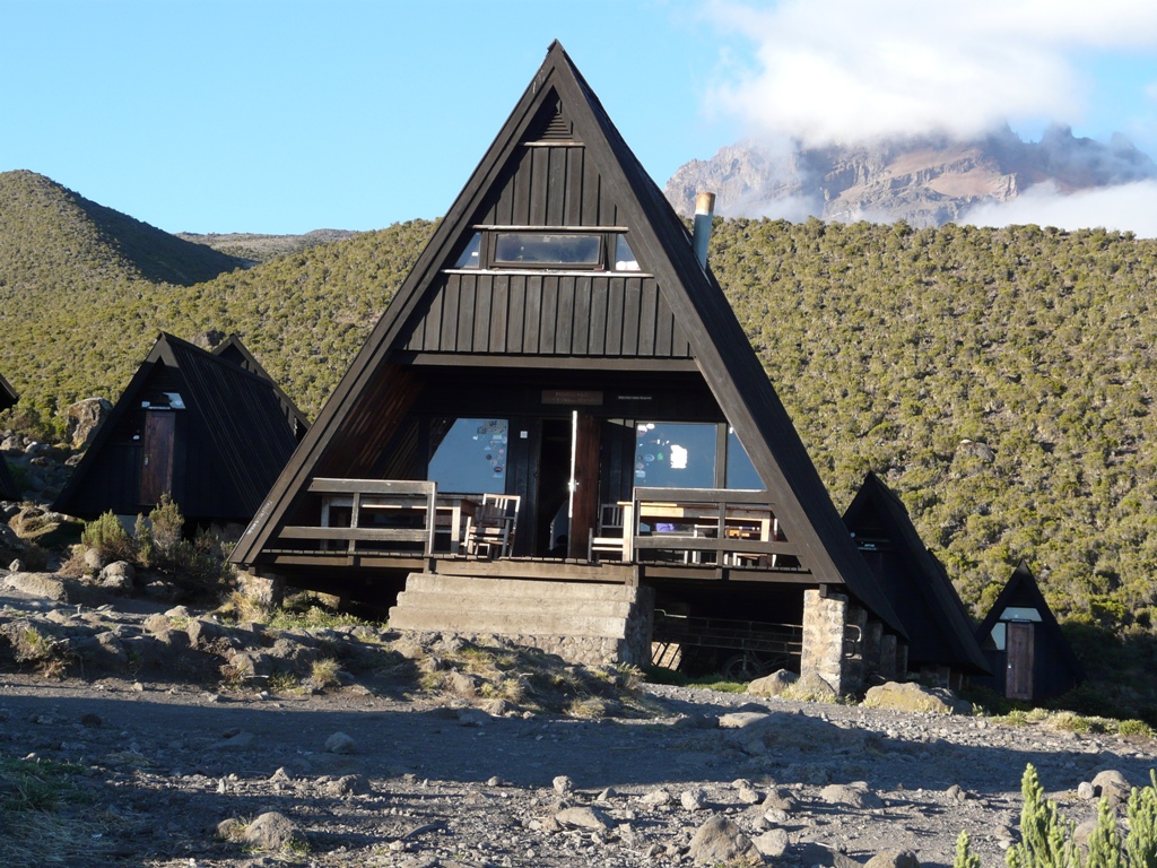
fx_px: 2507
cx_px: 578
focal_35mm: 75
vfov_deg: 19.6
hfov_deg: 26.0
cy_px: 434
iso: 100
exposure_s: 1/200
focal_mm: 12.3
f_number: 4
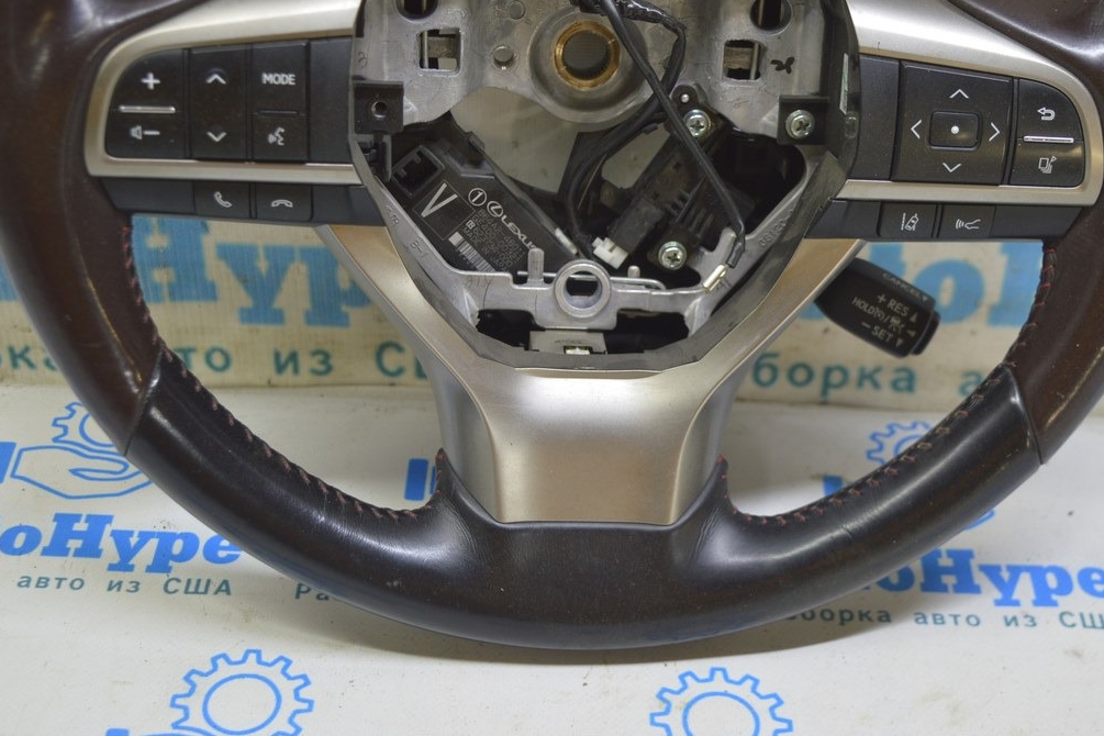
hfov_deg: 36.2
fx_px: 1687
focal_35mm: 55
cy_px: 363
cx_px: 556
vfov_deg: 24.6
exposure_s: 1/20
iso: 400
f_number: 5.6
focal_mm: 36
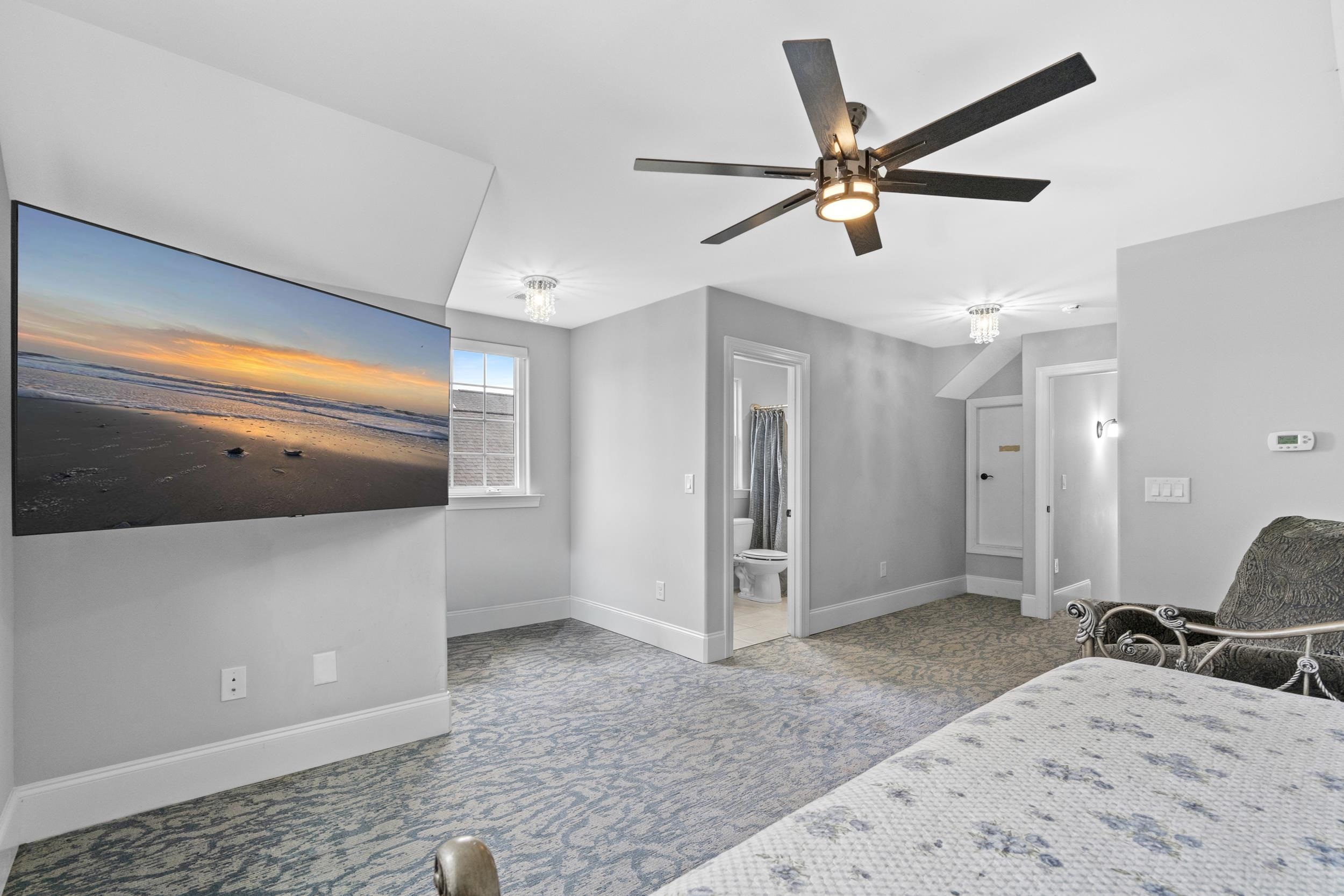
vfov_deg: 73.8
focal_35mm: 16
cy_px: 448
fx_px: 597
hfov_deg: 96.7
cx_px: 672
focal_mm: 16
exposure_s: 1/15
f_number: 8
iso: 1000
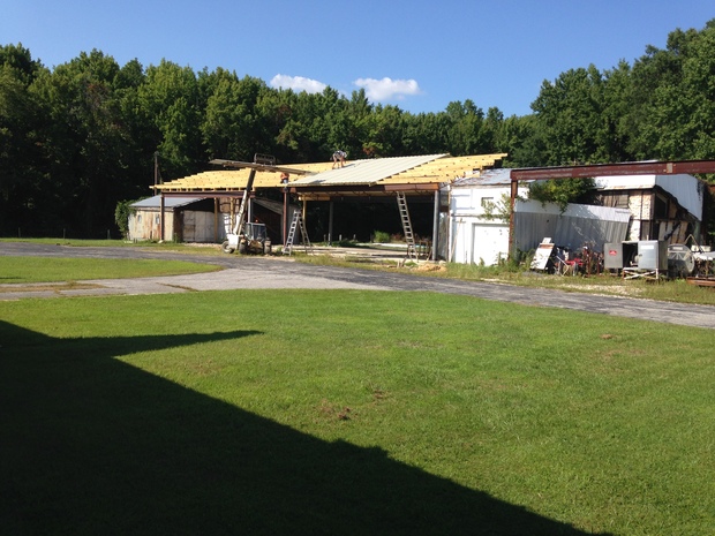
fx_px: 682
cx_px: 358
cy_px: 268
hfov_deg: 55.4
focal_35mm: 33
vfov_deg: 42.9
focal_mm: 4.12
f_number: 2.4
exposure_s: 1/1232
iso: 50
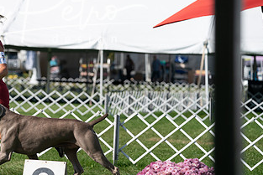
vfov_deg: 6.1
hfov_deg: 9.1
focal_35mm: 226
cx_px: 29
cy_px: 60
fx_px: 1652
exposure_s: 1/1250
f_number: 4
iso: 100
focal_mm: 122
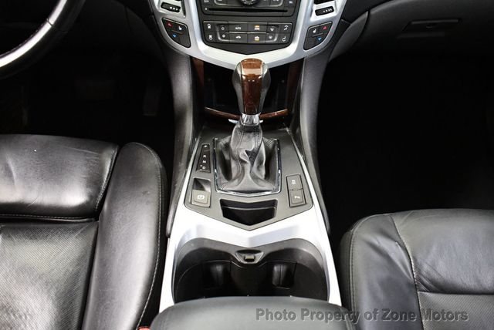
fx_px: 494
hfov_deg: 53.1
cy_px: 165
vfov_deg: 36.9
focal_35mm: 36
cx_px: 247
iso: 5600
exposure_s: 1/60
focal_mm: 18
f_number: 3.5
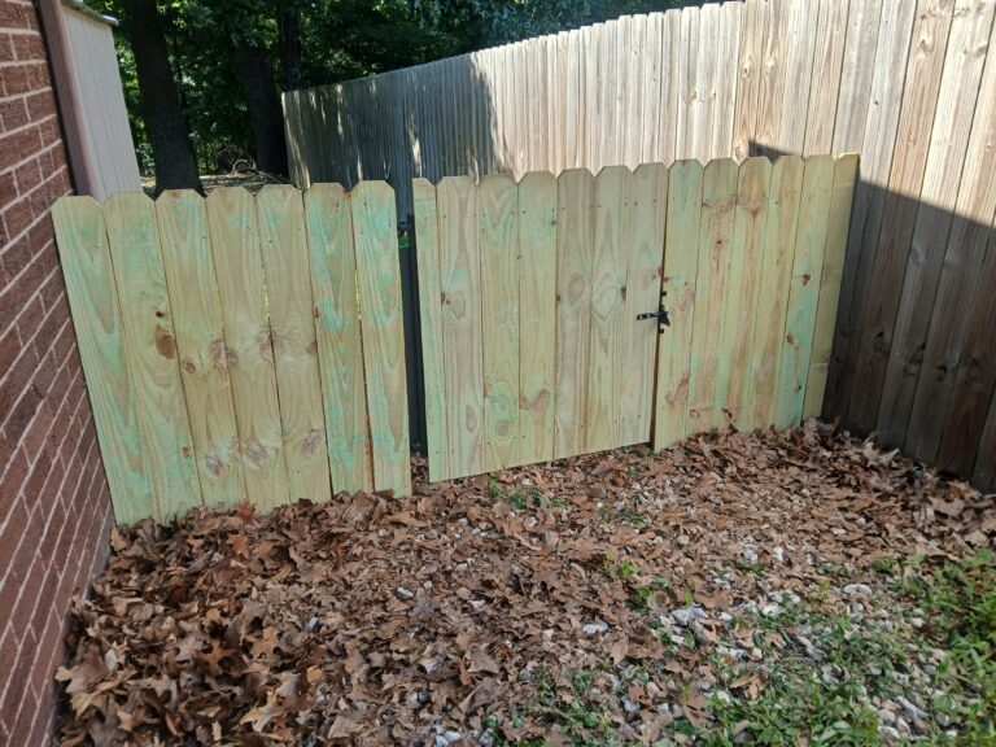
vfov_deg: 53.1
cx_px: 498
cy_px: 374
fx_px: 748
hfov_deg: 67.3
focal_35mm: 26
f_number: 1.8
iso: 32
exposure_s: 1/120
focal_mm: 3.98
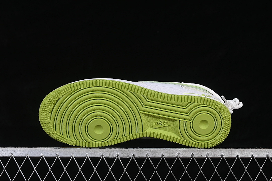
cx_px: 136
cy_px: 90
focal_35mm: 75
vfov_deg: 18.2
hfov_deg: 27.0
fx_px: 567
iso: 160
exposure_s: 1/80
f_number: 8
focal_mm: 50
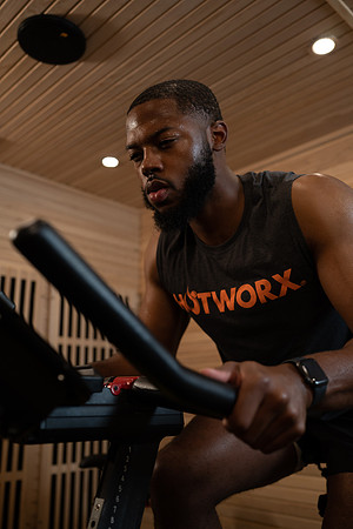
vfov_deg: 54.4
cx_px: 176
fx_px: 515
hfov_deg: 37.9
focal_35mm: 35
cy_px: 264
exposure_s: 1/160
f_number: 2.8
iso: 400
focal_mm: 35
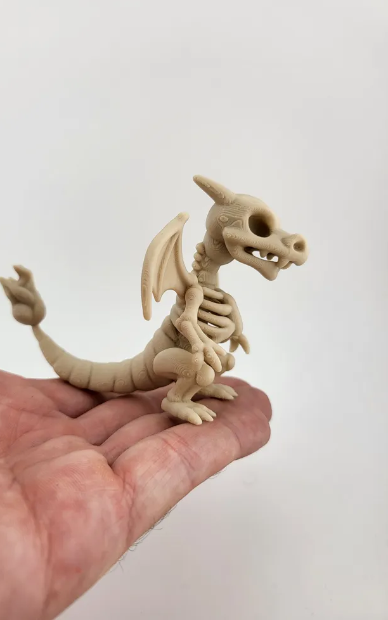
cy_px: 304
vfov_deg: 70.4
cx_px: 165
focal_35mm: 26
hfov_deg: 47.5
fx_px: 440
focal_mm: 5
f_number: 1.8
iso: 40
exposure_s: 1/280
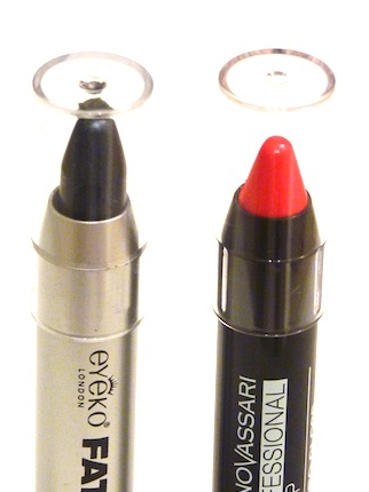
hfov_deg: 7.8
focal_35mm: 190
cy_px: 321
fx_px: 2703
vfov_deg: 10.4
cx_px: 196
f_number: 3.6
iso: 400
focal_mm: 22.3
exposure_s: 1/40
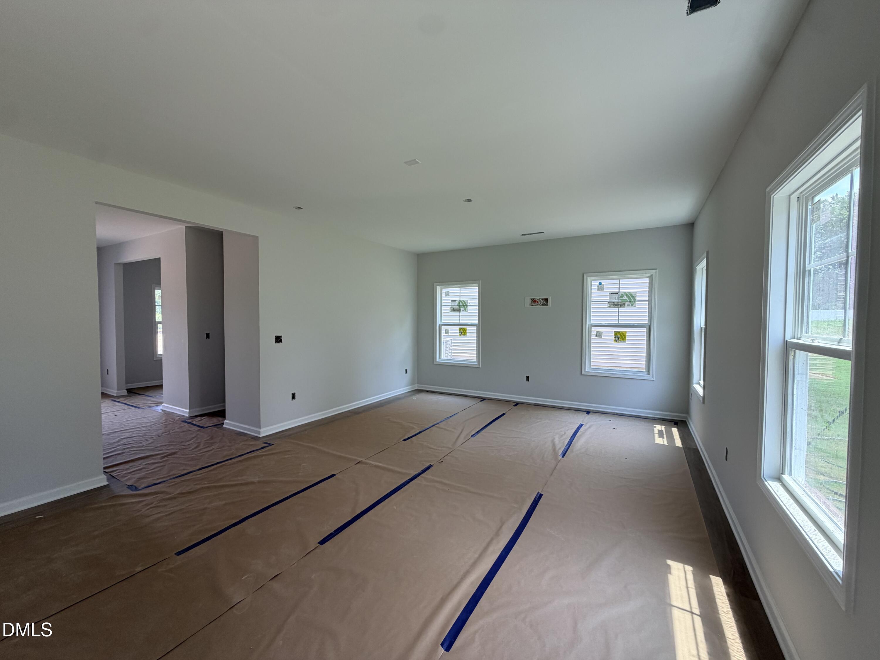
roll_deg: +0.7
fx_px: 356
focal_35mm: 14
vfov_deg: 85.7
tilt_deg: -2.1
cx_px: 440
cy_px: 330
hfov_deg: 102.1
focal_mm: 2.22
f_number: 2.2
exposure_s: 1/121
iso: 50
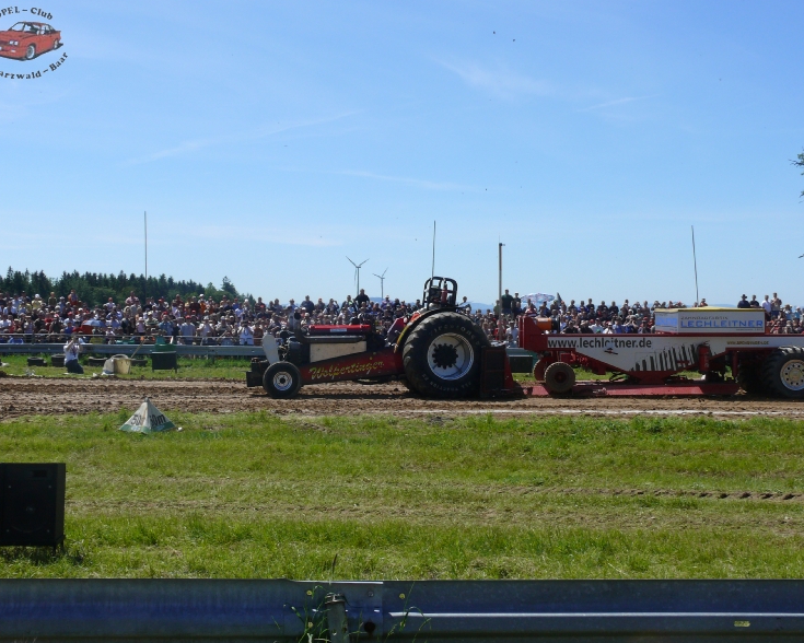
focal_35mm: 51
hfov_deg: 36.7
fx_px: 1214
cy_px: 316
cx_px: 395
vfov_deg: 29.7
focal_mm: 10.2
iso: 100
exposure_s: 1/500
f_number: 6.3
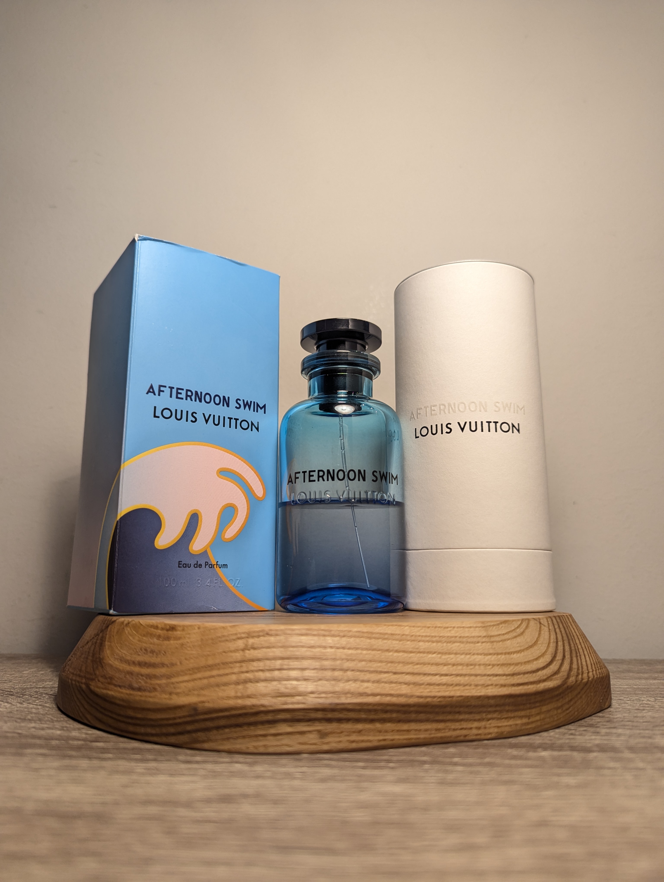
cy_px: 441
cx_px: 332
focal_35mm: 24
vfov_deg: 71.5
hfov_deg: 56.9
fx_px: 612
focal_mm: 6.81
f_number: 1.85
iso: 156
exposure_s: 1/100
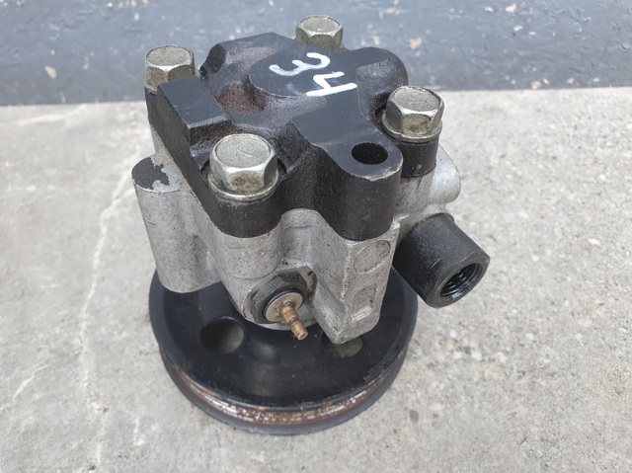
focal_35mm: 26
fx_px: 474
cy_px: 236
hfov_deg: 67.3
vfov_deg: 53.0
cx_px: 316
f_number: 2.4
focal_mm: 4.32
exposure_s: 1/120
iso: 64
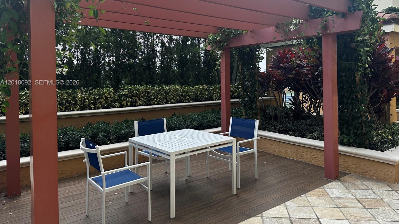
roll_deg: +0.0
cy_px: 83
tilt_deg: +0.2
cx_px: 205
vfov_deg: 42.6
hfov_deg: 69.8
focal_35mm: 27
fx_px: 286
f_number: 1.78
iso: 80
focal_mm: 6.86
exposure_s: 1/816
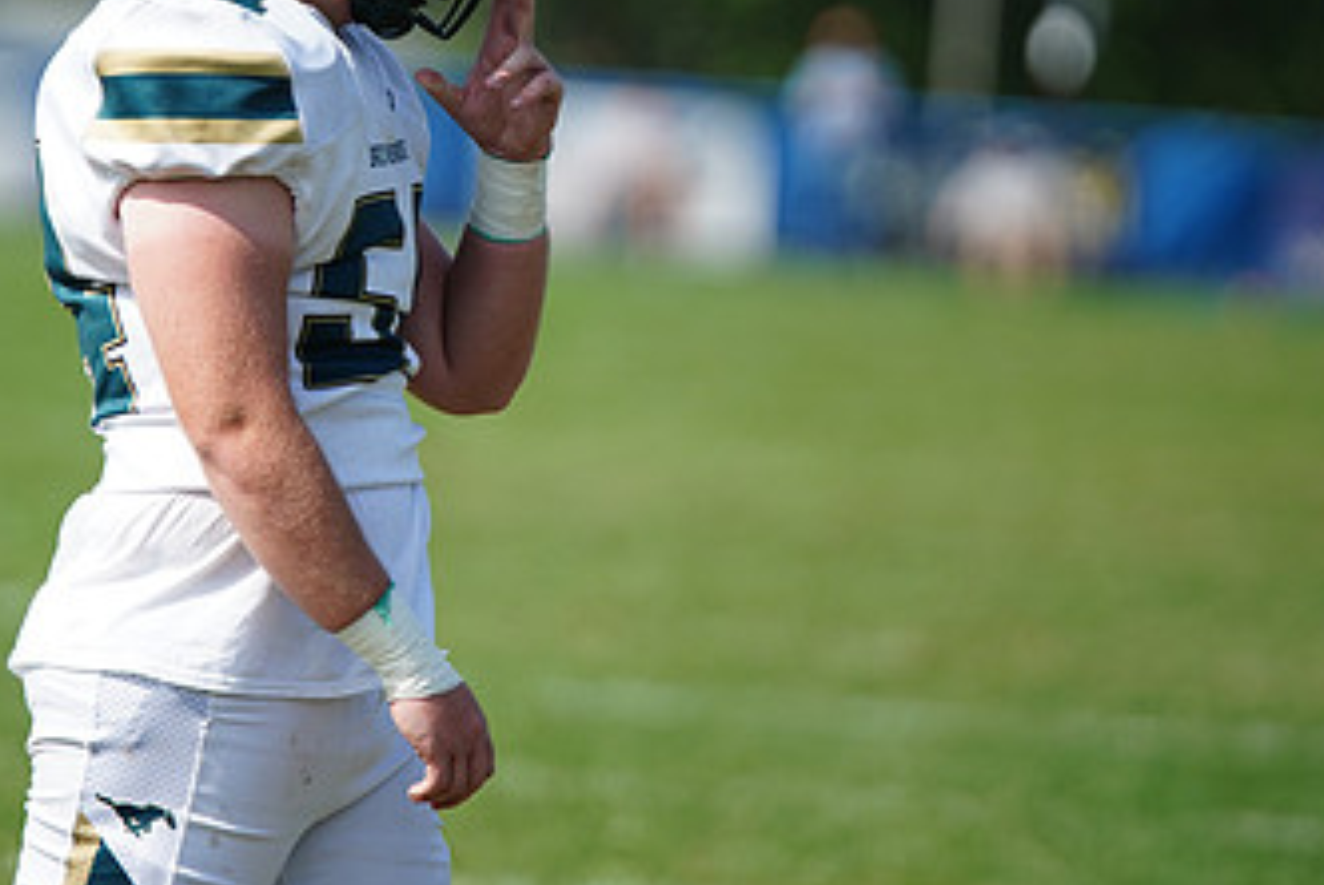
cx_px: 371
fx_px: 19288
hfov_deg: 3.9
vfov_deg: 2.6
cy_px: 134
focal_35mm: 524
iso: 400
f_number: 2.8
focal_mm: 300
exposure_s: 1/4000
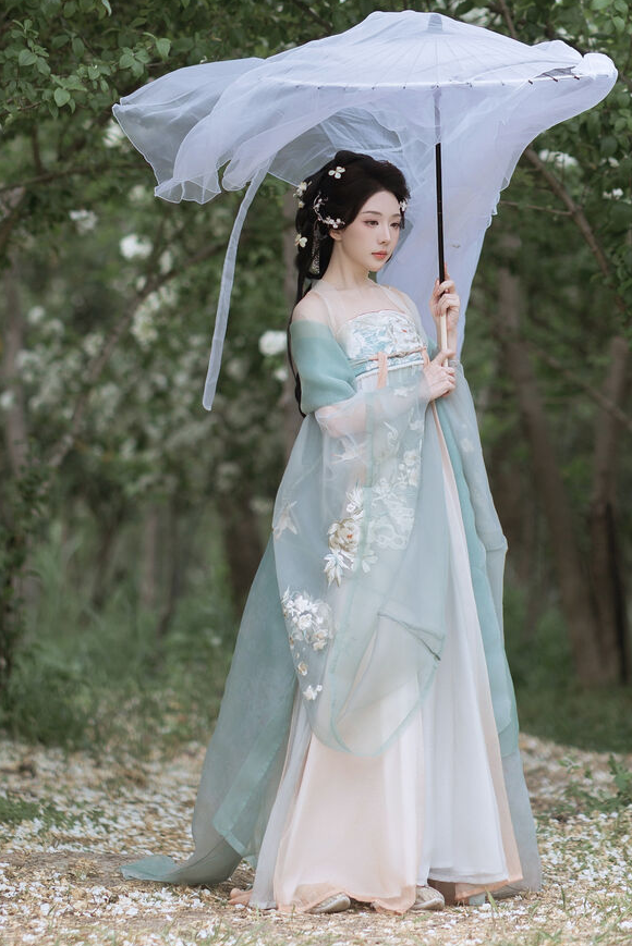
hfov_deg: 7.8
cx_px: 267
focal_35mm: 176
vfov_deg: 11.6
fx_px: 4631
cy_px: -1
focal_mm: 85
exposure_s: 1/1600
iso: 160
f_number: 2
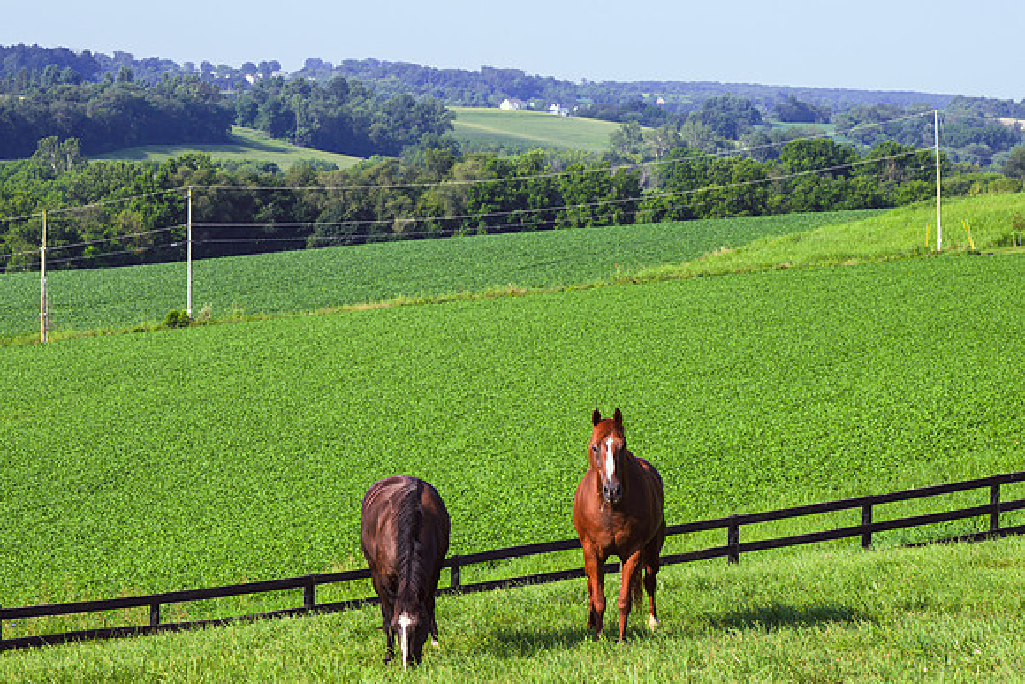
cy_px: 258
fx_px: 3899
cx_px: 512
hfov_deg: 15.0
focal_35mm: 137
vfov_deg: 10.0
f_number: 5.6
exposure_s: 1/400
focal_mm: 110
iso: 100
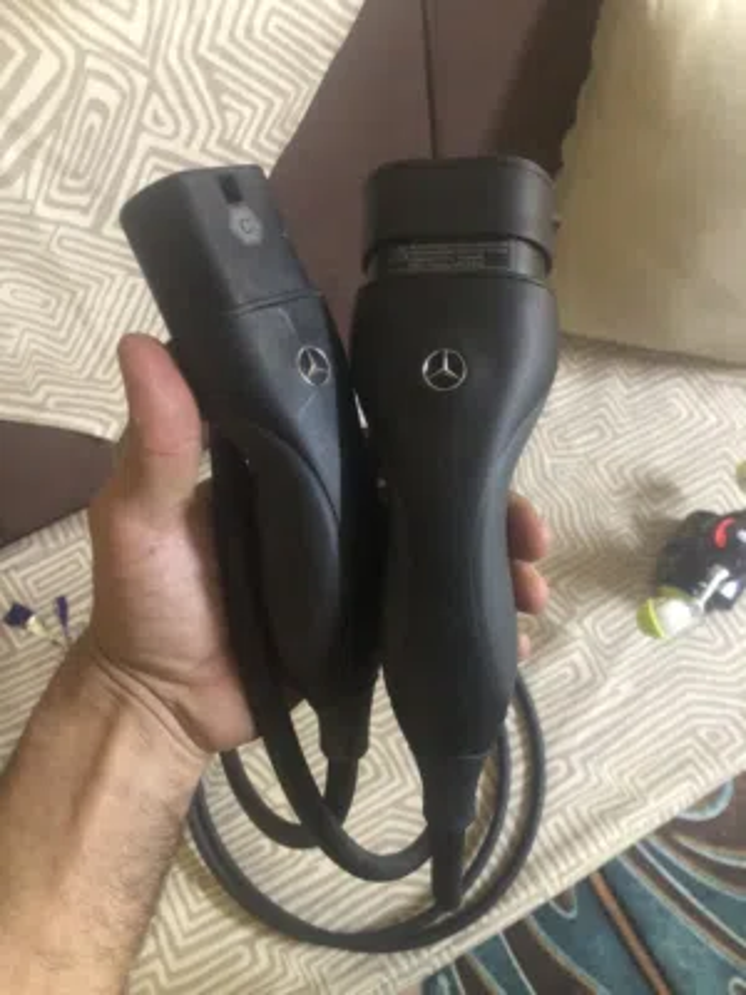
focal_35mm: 28
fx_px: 805
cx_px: 373
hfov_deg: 49.7
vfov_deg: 63.4
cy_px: 498
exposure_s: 1/4
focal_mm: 3.99
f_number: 1.8
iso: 100
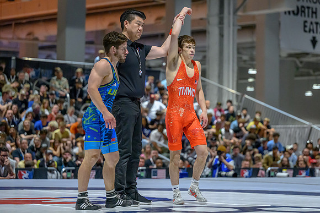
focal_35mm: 120
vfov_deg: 11.5
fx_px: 1065
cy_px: 102
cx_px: 190
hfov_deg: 17.1
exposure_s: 1/640
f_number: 2.8
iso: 7200
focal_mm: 100
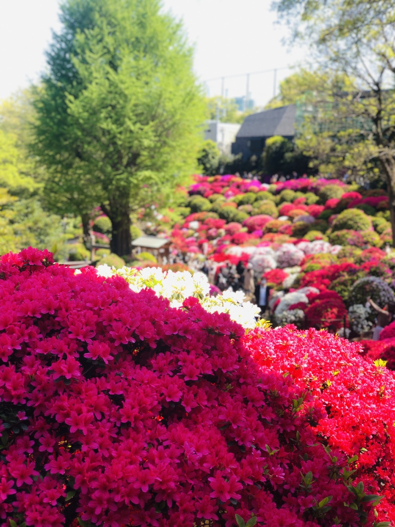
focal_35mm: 52
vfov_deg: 36.8
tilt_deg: -7.0
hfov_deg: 28.0
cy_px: 264
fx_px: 791
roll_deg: -1.9
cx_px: 198
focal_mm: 6
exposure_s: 1/227
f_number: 2.4
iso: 16
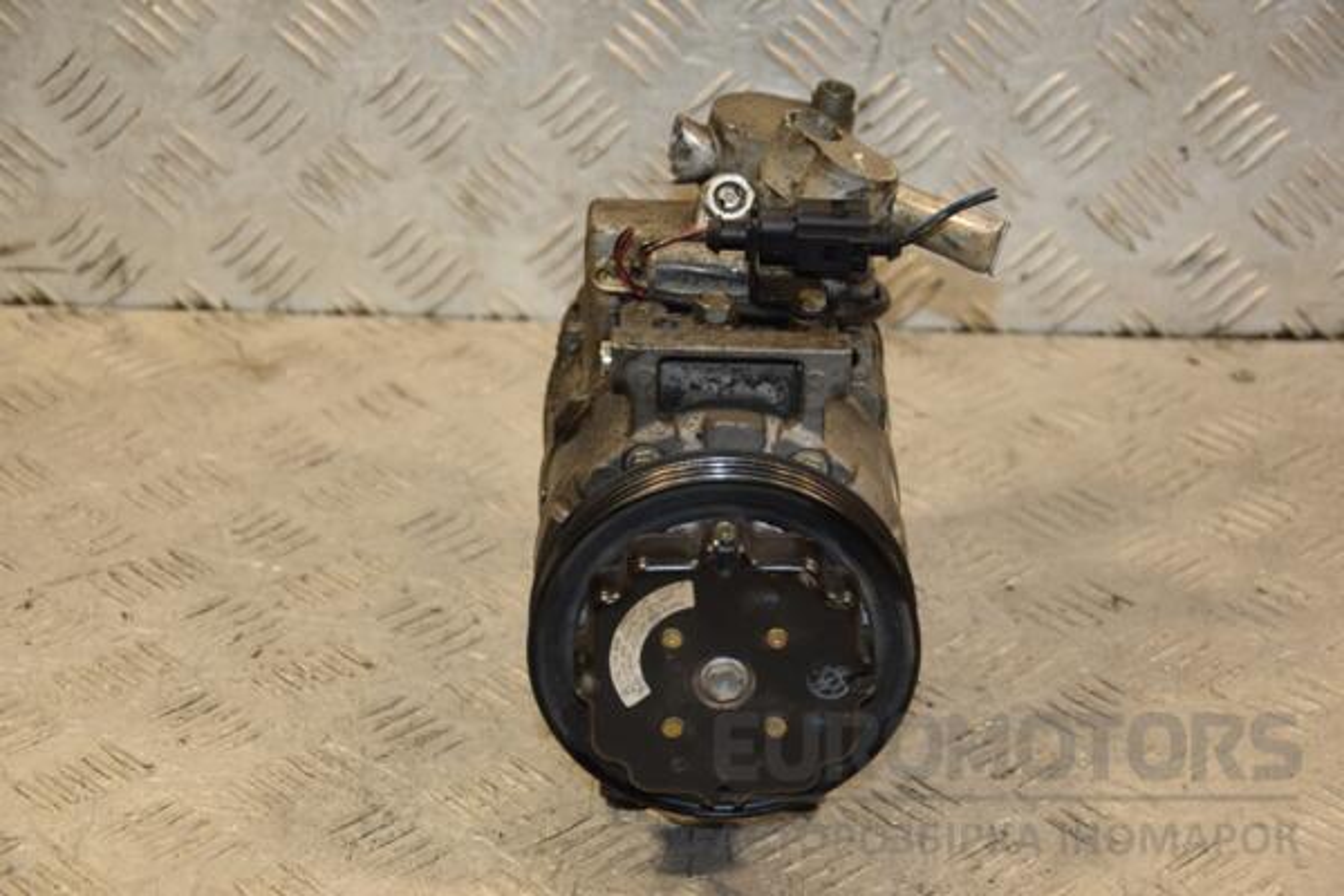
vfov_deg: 14.7
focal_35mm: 93
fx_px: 3472
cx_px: 672
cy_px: 448
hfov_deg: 21.9
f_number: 5.3
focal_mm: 62
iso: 800
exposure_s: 1/160
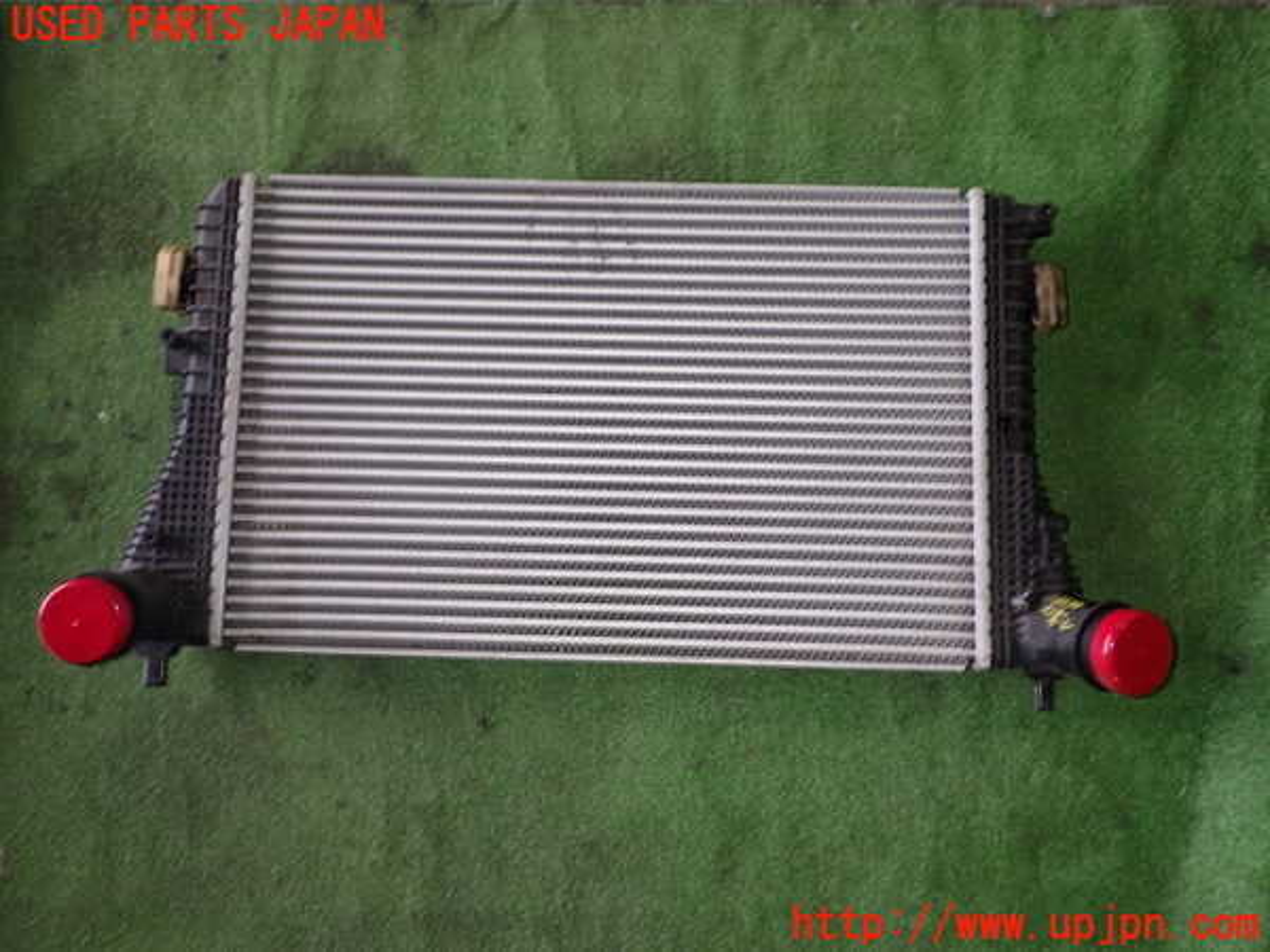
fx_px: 1174
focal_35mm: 32
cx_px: 635
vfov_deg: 44.2
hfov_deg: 56.8
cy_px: 476
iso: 200
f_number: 2.4
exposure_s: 1/30
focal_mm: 5.79
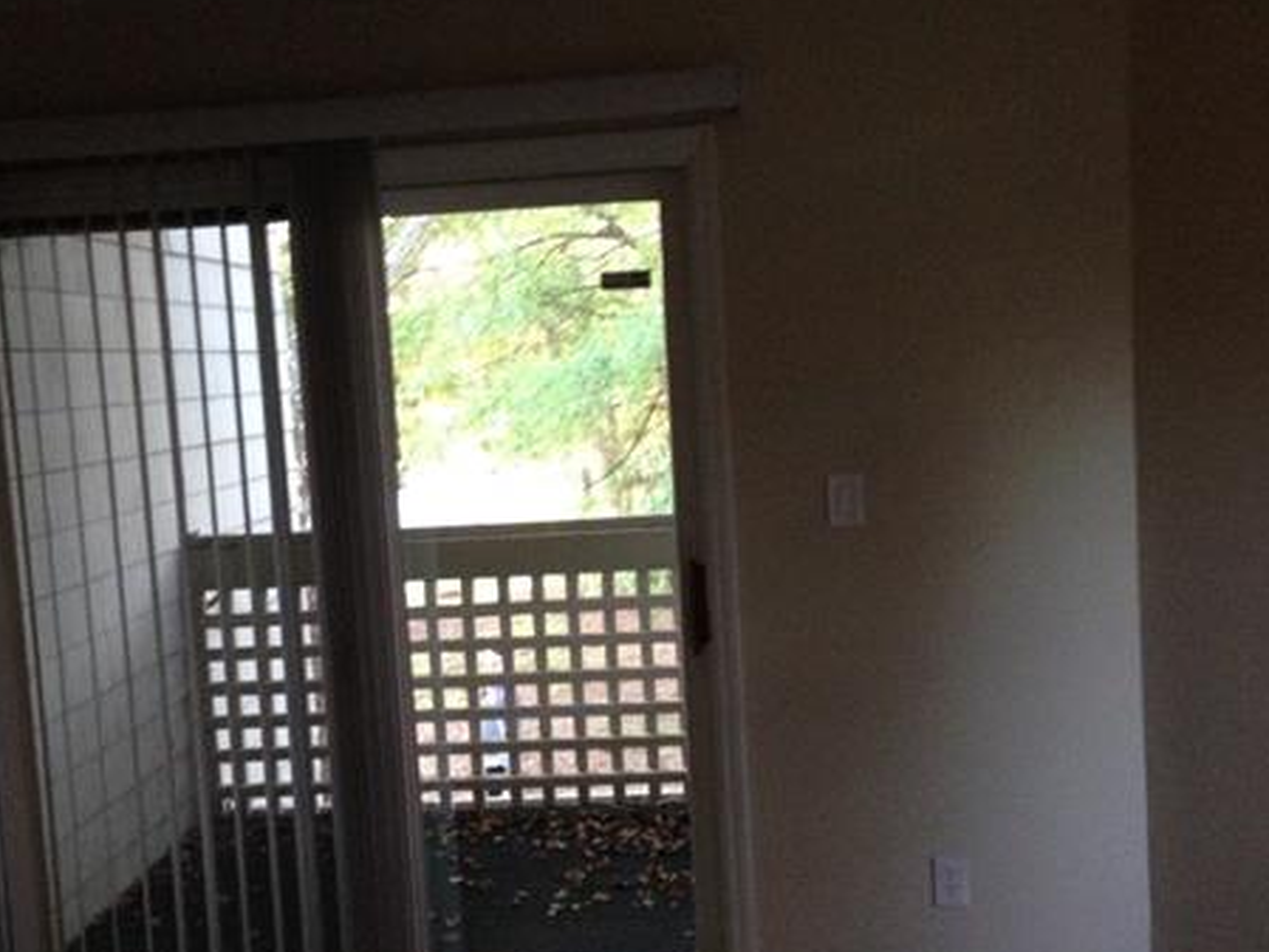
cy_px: 542
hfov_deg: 40.4
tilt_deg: -6.7
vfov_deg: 30.9
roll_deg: +3.8
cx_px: 605
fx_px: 1723
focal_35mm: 47
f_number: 2.4
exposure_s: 1/20
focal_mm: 4.12
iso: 320
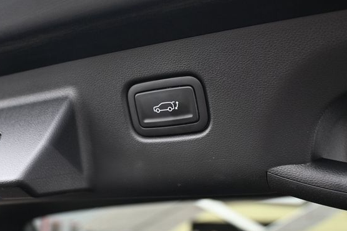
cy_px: 122
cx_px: 172
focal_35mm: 45
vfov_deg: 29.8
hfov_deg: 43.6
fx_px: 433
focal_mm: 26
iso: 400
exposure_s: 1/160
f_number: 4.5
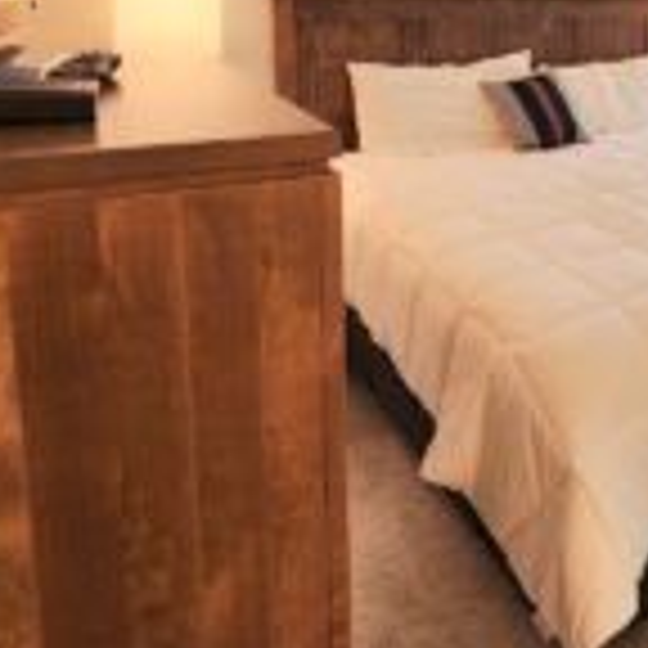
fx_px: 678
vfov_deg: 47.7
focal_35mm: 32
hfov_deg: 46.1
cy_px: 112
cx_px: 585
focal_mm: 2.2
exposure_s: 1/60.2
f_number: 2.2
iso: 160
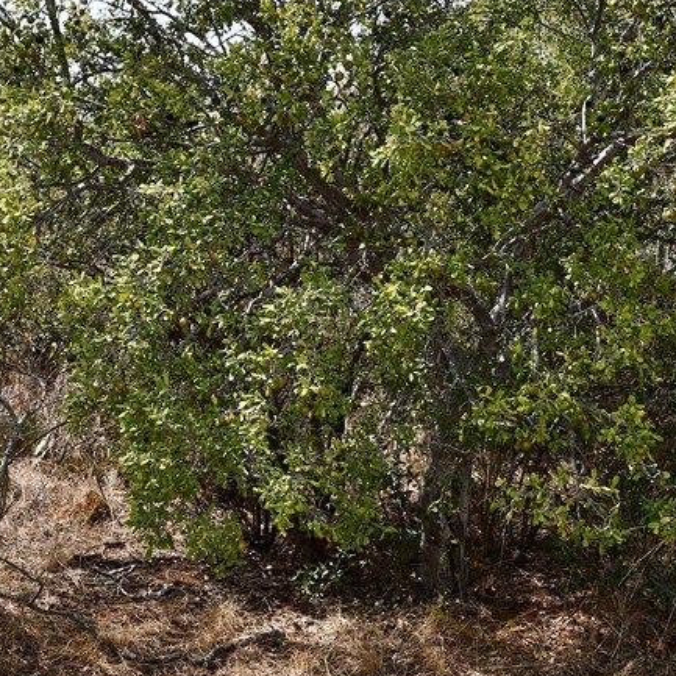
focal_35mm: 66
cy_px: 184
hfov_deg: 26.1
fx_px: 1458
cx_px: 289
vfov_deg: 25.8
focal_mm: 21
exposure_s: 1/250
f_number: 8
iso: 100
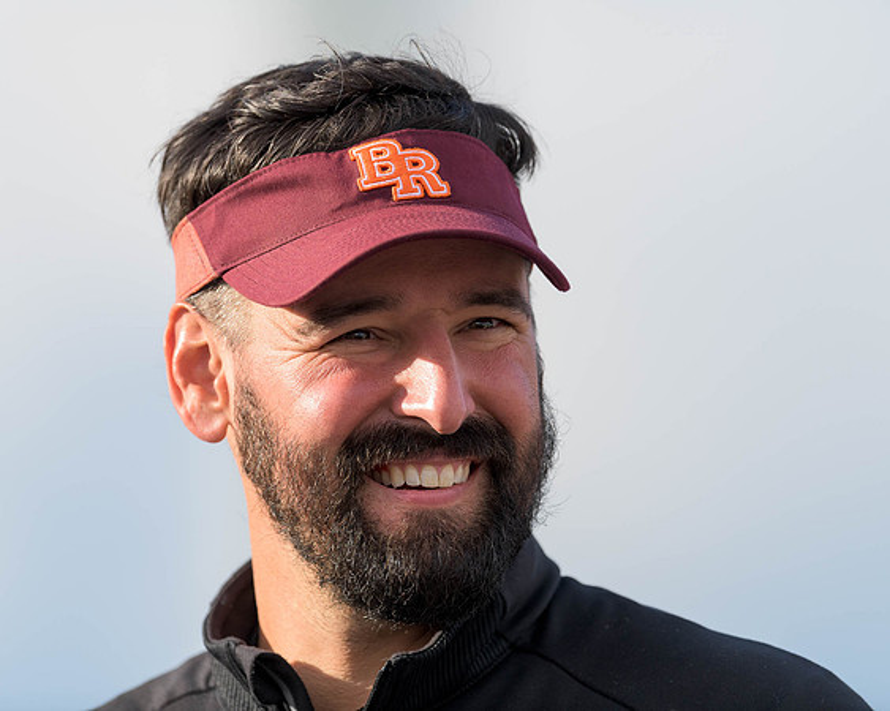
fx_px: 14827
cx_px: 534
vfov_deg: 2.7
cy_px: 356
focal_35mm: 563
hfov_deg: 3.4
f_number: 4
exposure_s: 1/1600
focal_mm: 500
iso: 400
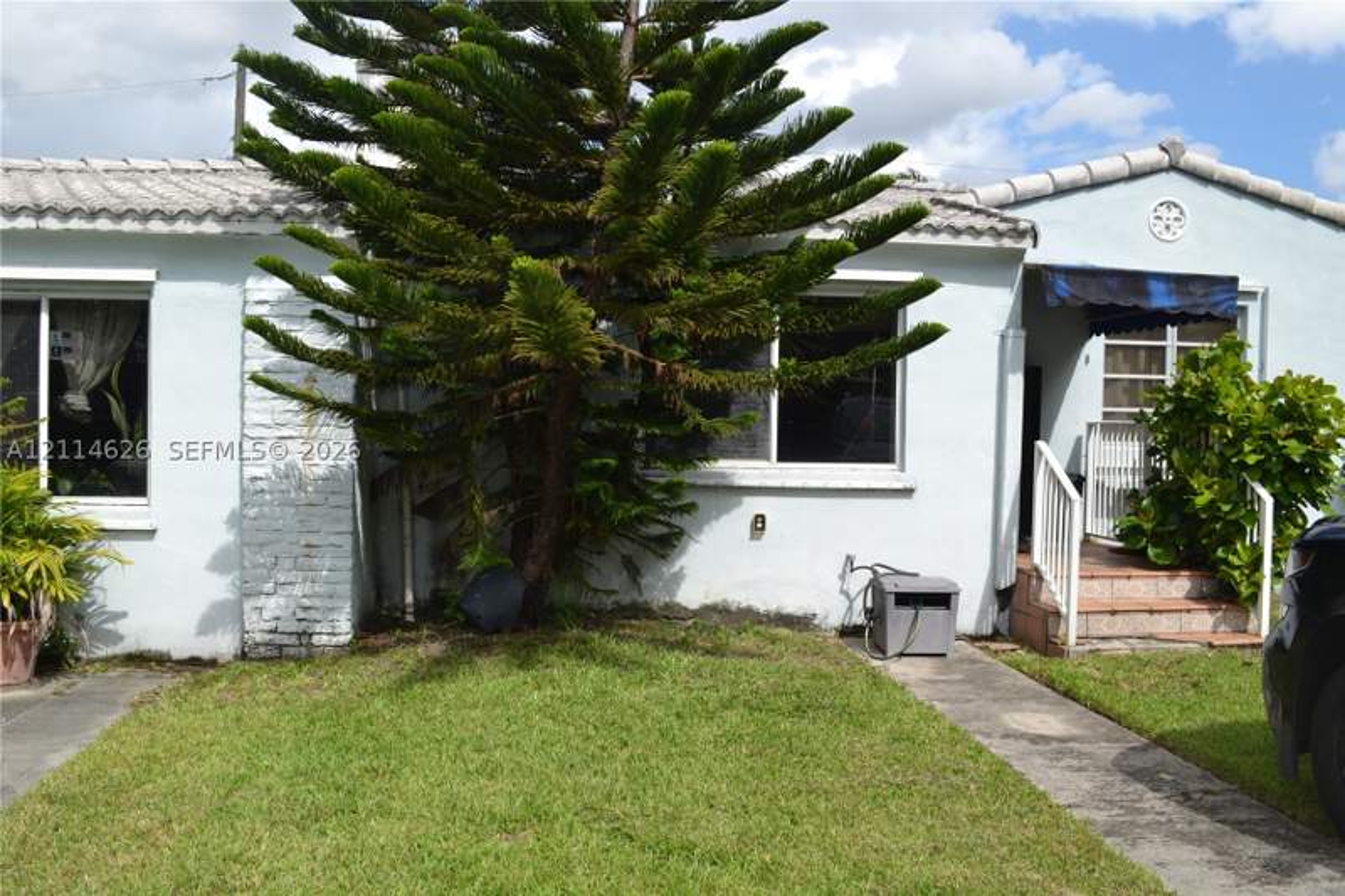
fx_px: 1121
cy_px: 448
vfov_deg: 43.6
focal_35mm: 30
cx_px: 672
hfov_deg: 61.9
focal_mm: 20
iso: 100
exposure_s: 1/250
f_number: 8
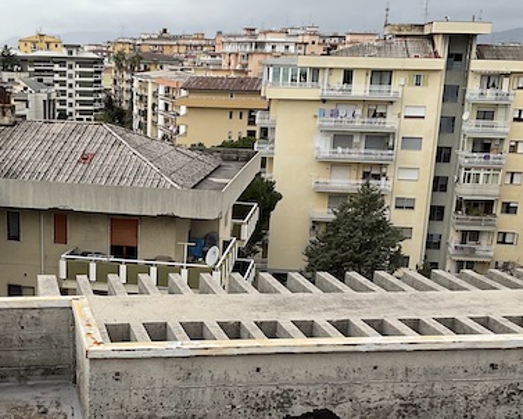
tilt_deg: -16.2
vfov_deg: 25.1
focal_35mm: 60
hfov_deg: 31.1
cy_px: 322
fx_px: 929
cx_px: 160
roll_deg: -1.5
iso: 16
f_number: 1.8
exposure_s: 1/829
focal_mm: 3
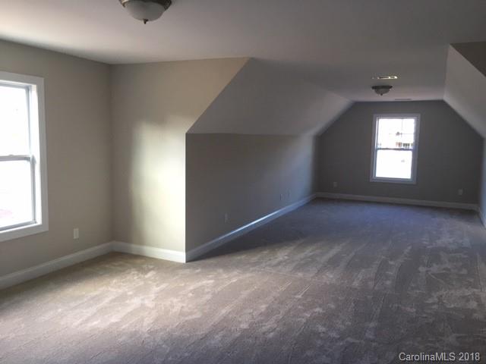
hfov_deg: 61.7
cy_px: 182
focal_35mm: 29
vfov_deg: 48.2
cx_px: 243
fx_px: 407
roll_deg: +0.0
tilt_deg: -6.7
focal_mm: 4.15
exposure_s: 1/30
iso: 80
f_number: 2.2
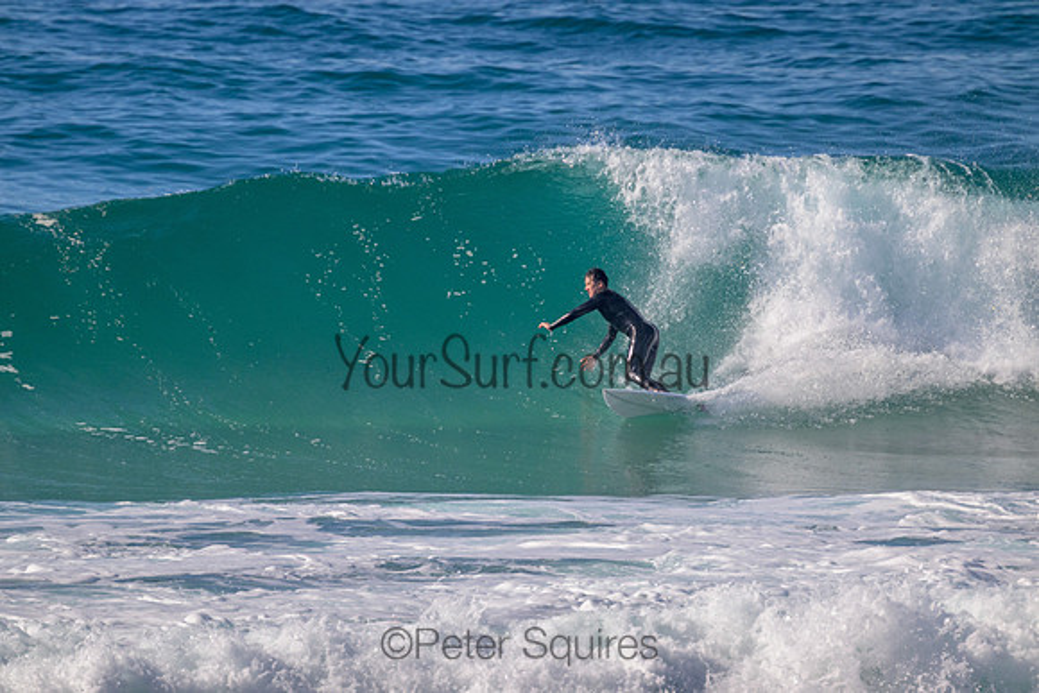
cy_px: 346
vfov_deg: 1.7
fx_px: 23093
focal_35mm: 800
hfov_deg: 2.6
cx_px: 520
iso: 1250
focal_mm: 800
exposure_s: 1/2000
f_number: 11
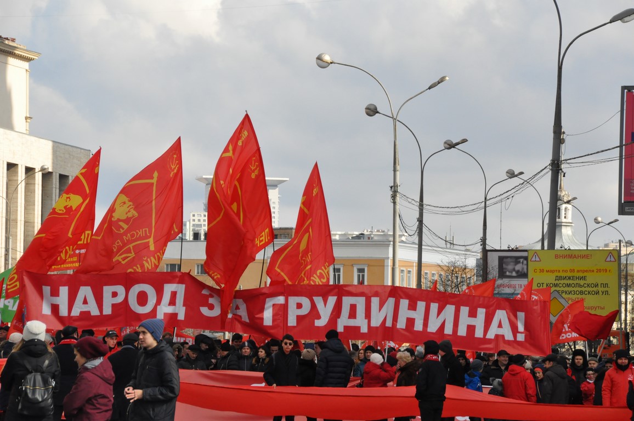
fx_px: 3430
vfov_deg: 7.0
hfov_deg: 10.6
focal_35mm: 195
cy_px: 210
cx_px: 317
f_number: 13
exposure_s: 1/640
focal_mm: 130
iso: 1000
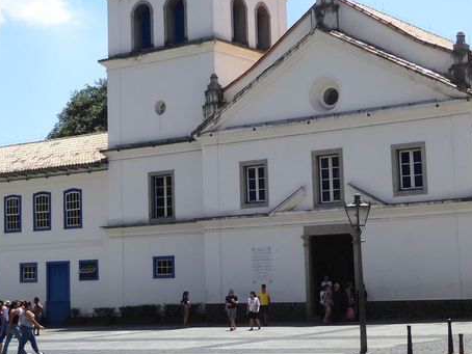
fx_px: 1105
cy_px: 156
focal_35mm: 81
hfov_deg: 24.1
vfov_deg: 18.2
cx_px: 226
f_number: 3.9
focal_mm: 7.8
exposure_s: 1/500
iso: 80
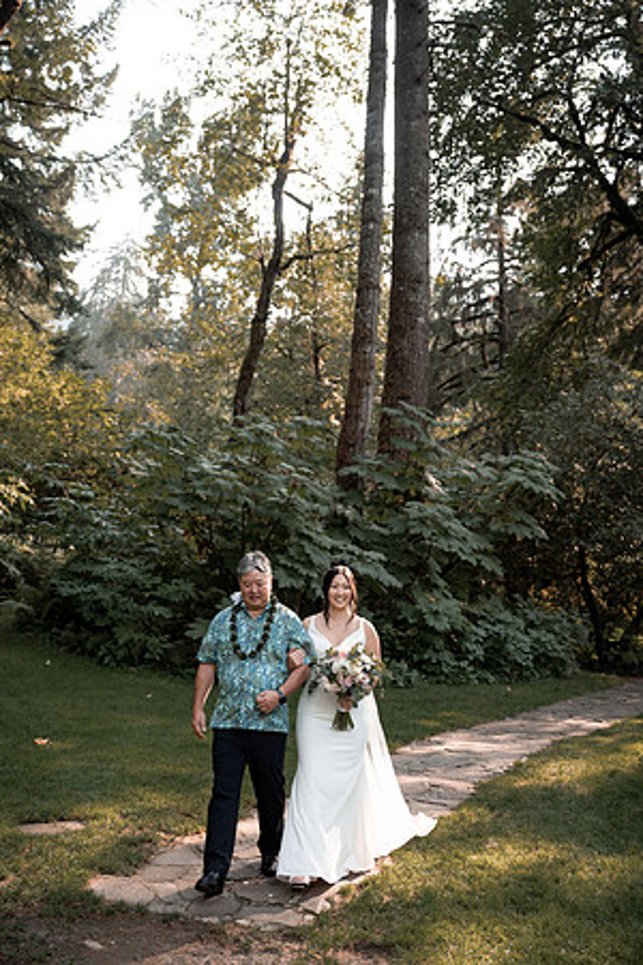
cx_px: 322
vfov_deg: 51.9
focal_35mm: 37
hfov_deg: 35.9
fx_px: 991
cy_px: 482
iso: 200
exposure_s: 1/500
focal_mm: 37
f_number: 2.8
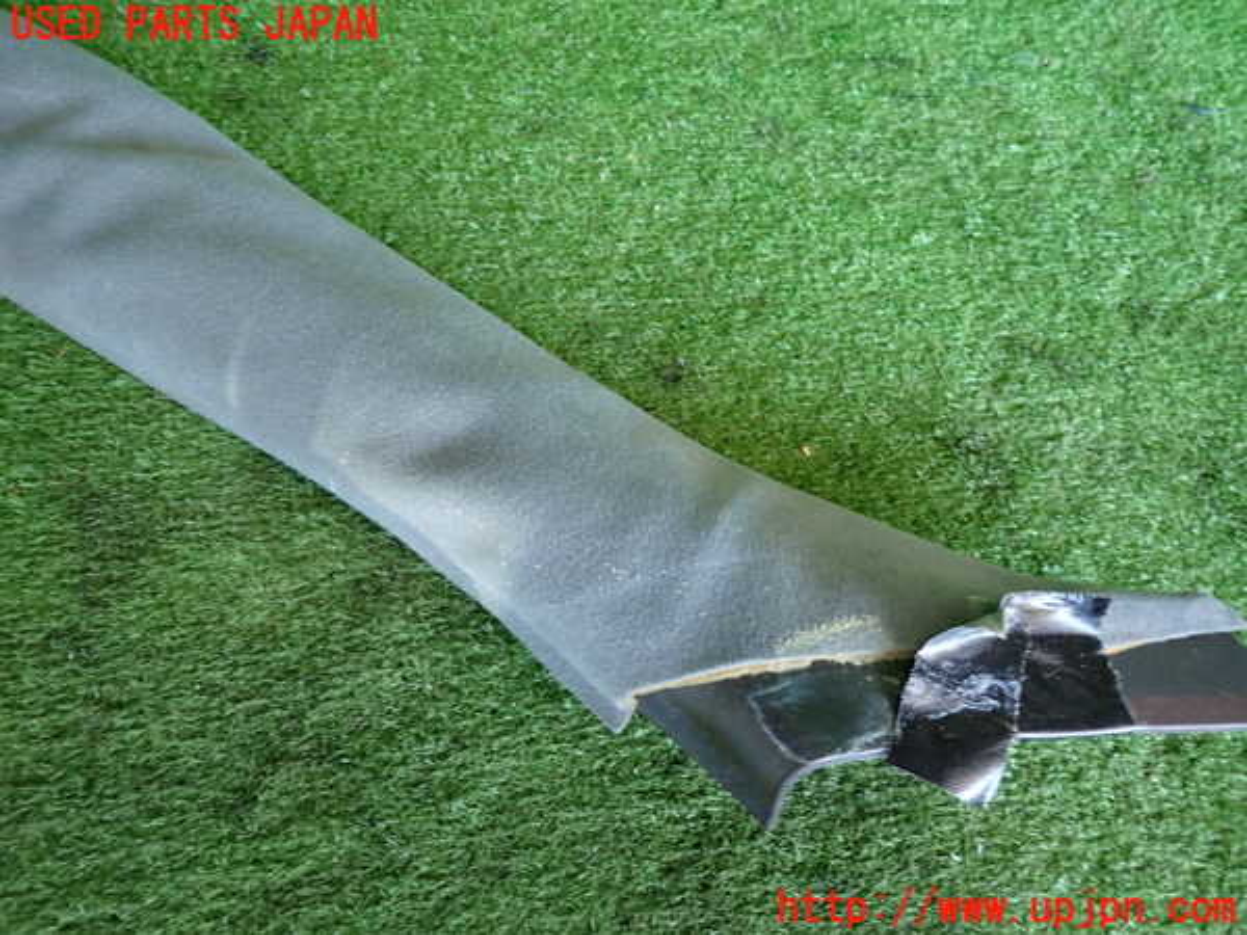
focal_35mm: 25
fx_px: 901
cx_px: 624
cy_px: 468
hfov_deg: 69.4
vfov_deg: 54.9
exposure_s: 1/50
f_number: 2
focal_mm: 4.5
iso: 200
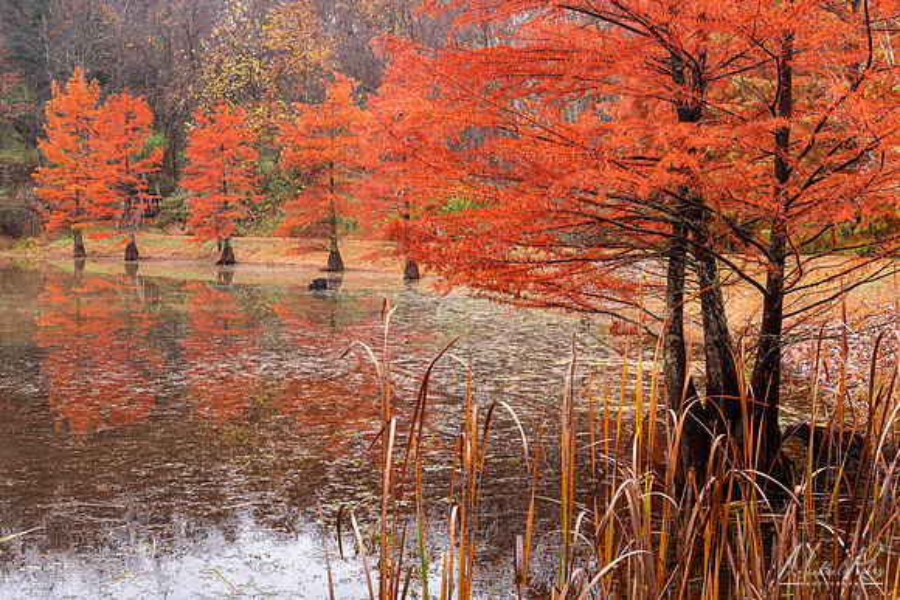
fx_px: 1250
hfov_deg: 39.6
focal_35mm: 50
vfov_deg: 27.0
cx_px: 450
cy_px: 300
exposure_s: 1/10
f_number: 13
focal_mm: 50
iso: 200
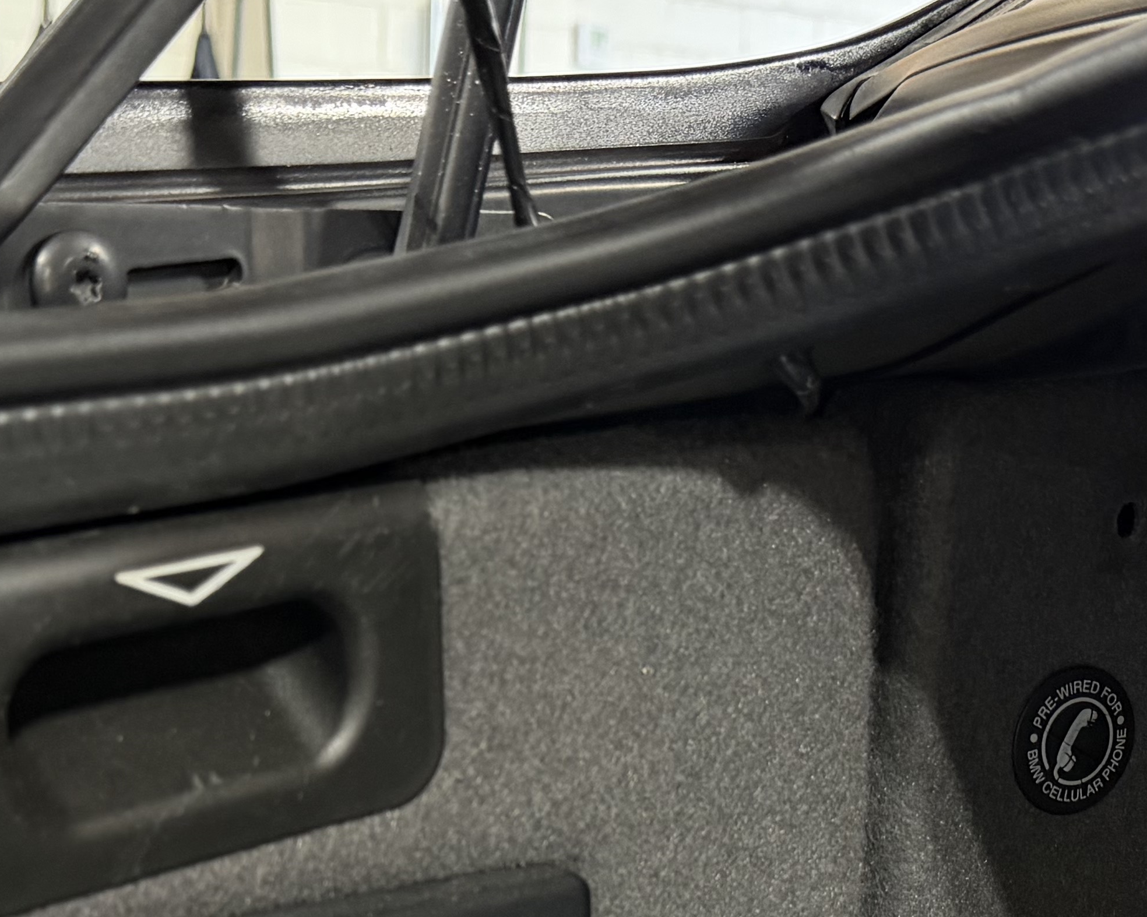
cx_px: 530
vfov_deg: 21.9
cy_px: 843
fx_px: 2308
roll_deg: -1.5
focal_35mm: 68
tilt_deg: -12.7
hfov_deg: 27.9
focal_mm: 6.76
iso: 400
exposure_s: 1/60
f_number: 1.78
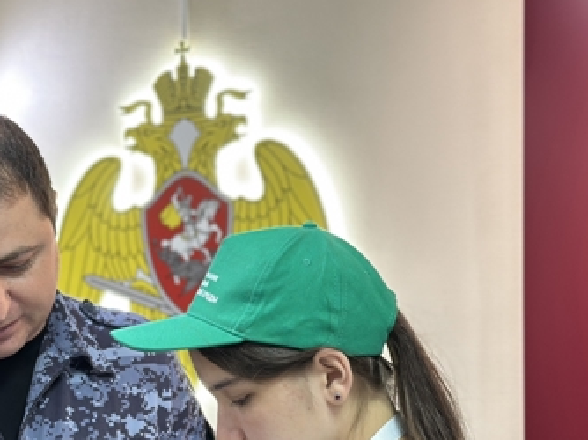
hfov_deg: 20.4
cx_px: 187
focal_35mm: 96
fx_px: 1630
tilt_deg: -1.8
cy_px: 407
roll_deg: +0.6
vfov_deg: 15.2
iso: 125
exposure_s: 1/50
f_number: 1.78
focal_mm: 6.86
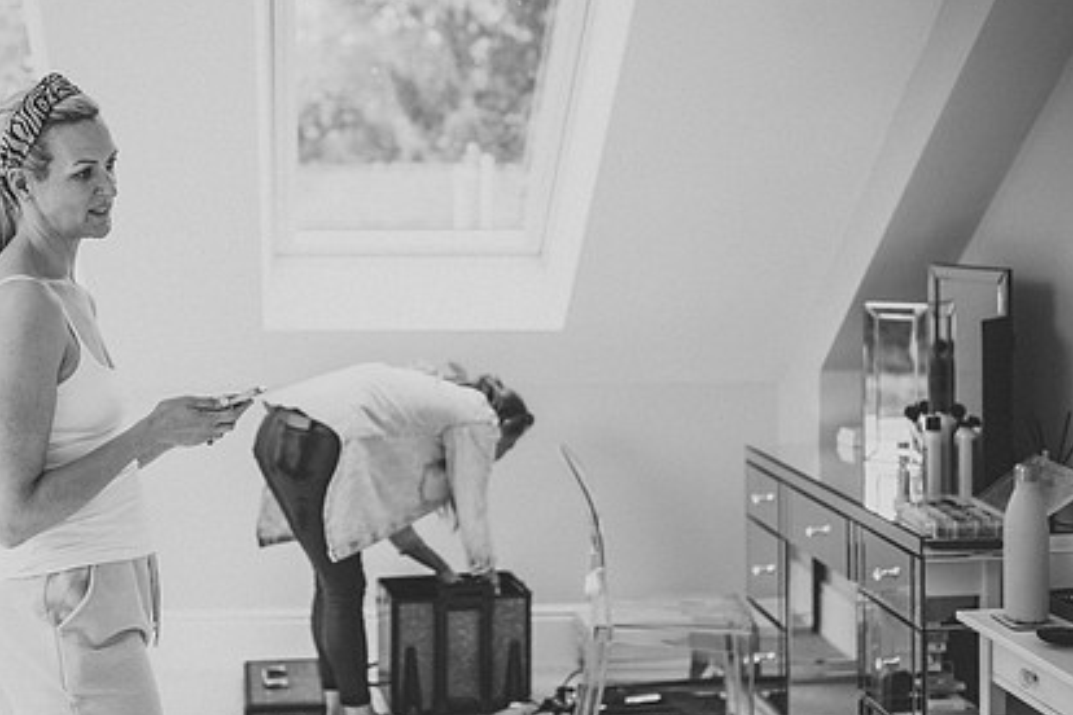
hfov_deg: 39.8
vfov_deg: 27.4
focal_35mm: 49
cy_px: 277
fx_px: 1460
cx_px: 355
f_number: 1.8
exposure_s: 1/2500
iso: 100
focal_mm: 35
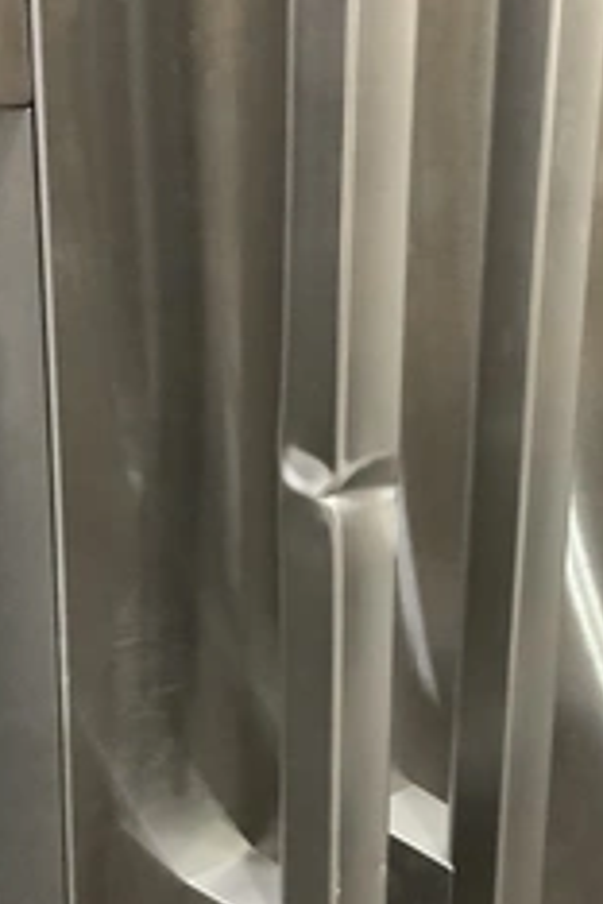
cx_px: 390
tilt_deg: -18.1
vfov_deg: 36.2
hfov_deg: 24.5
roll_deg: -2.5
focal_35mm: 55
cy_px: 483
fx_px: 1382
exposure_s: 1/30
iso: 800
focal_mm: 3.3
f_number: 2.4
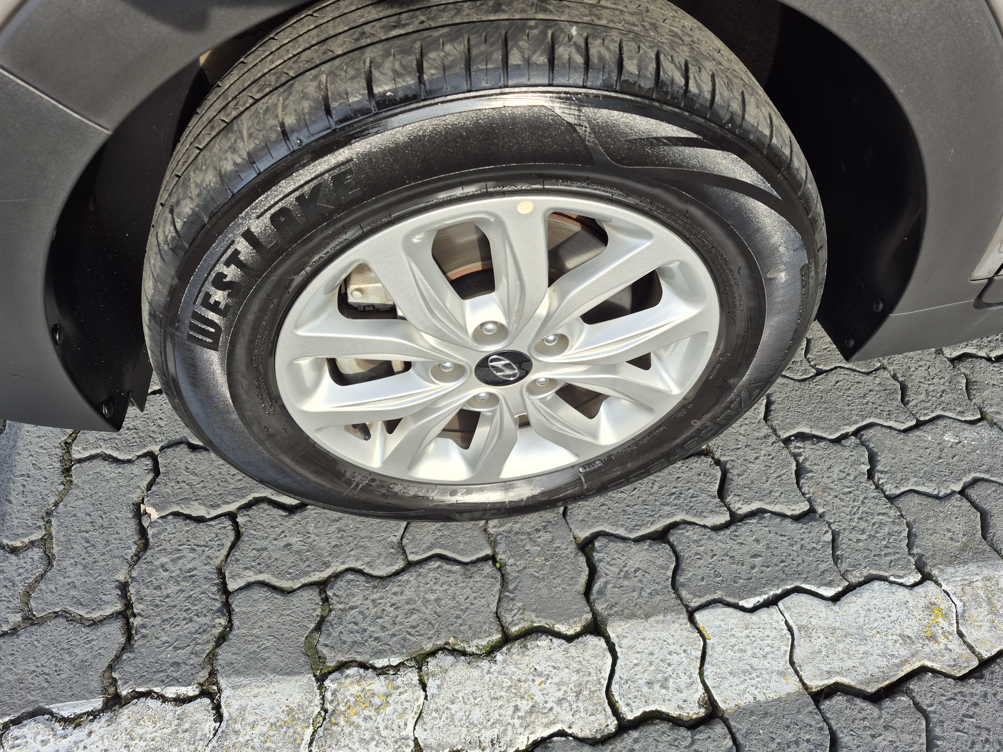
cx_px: 502
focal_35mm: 23
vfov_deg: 58.9
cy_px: 376
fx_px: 666
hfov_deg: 73.9
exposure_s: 1/459
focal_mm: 5.4
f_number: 1.8
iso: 25
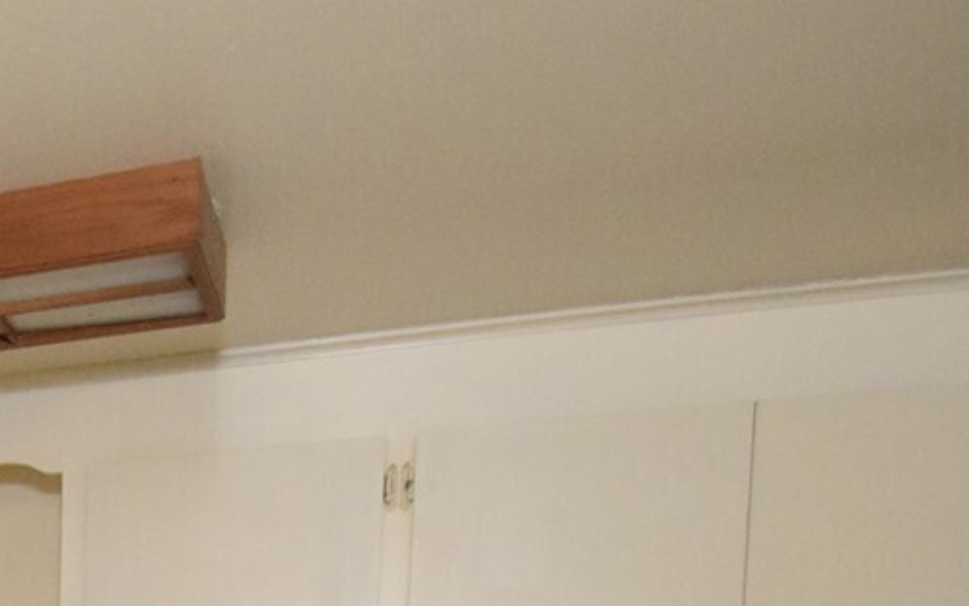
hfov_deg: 31.2
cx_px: -255
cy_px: 858
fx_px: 1373
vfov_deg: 21.6
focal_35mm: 52
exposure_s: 1/60
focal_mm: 10
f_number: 4
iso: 3600
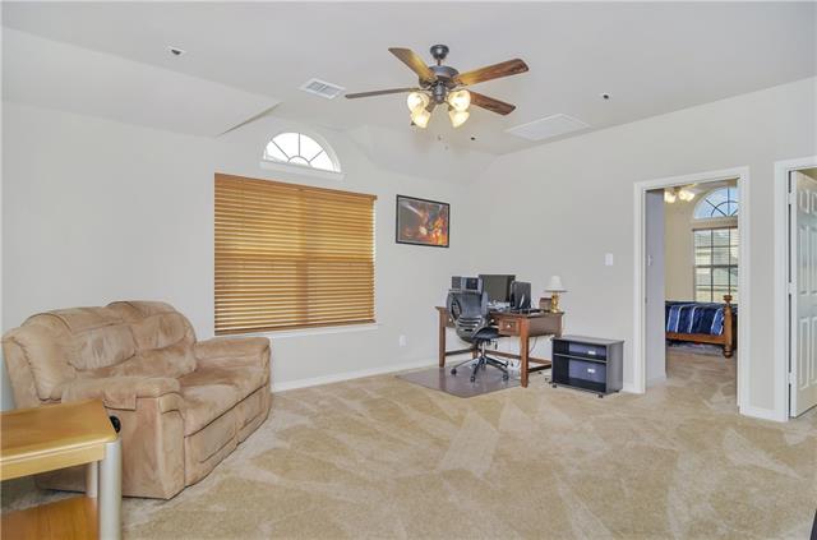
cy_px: 270
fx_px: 407
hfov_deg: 90.2
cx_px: 408
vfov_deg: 67.1
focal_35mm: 18
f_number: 4
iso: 200
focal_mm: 12
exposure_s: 1/6
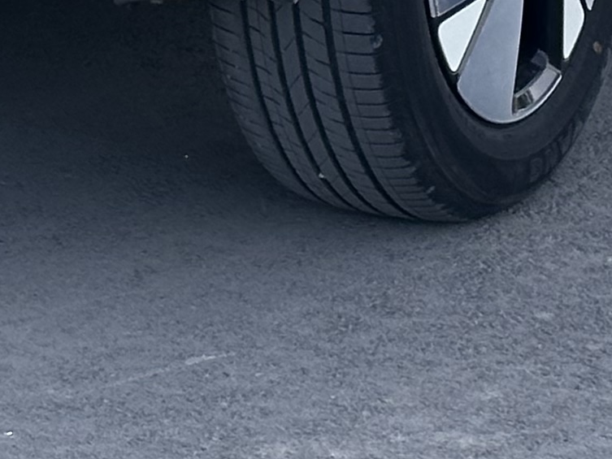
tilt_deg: -3.1
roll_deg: +0.4
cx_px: 59
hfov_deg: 7.7
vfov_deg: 5.6
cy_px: -671
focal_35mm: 257
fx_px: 4544
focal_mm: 6.86
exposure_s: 1/1185
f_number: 1.78
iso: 64
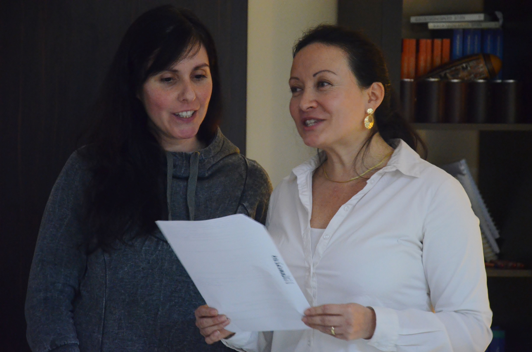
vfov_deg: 8.7
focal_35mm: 158
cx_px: 266
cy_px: 176
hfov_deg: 13.1
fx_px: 2322
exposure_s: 1/15
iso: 3200
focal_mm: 105
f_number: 5.6
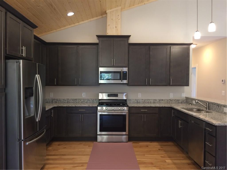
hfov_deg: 61.7
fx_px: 190
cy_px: 85
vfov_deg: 48.2
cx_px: 114
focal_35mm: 29
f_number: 2.2
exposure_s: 1/30
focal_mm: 4.15
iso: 80
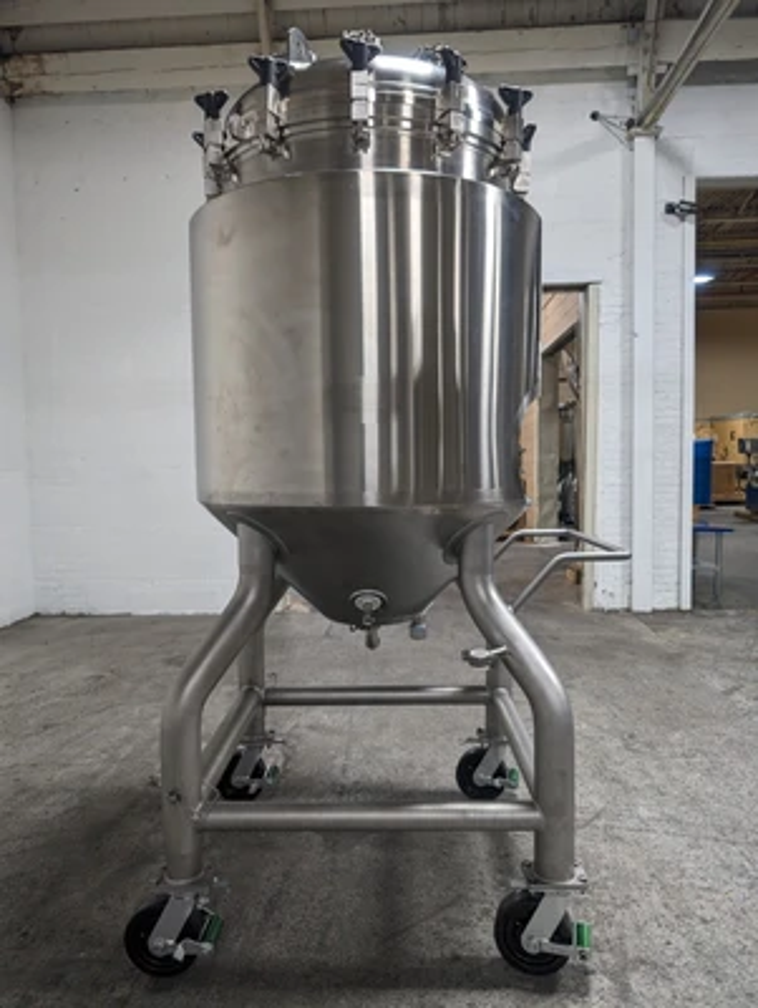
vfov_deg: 71.5
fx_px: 699
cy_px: 504
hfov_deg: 56.9
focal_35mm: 24
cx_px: 379
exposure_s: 1/60
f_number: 1.68
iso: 154
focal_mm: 6.9
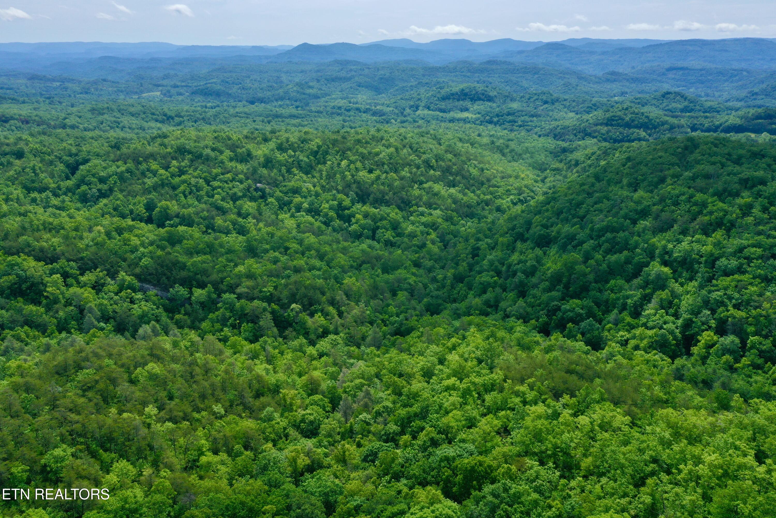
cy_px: 259
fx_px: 604
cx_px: 388
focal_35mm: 28
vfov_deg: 46.4
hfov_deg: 65.5
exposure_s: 1/100
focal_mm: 10.26
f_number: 8
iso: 100
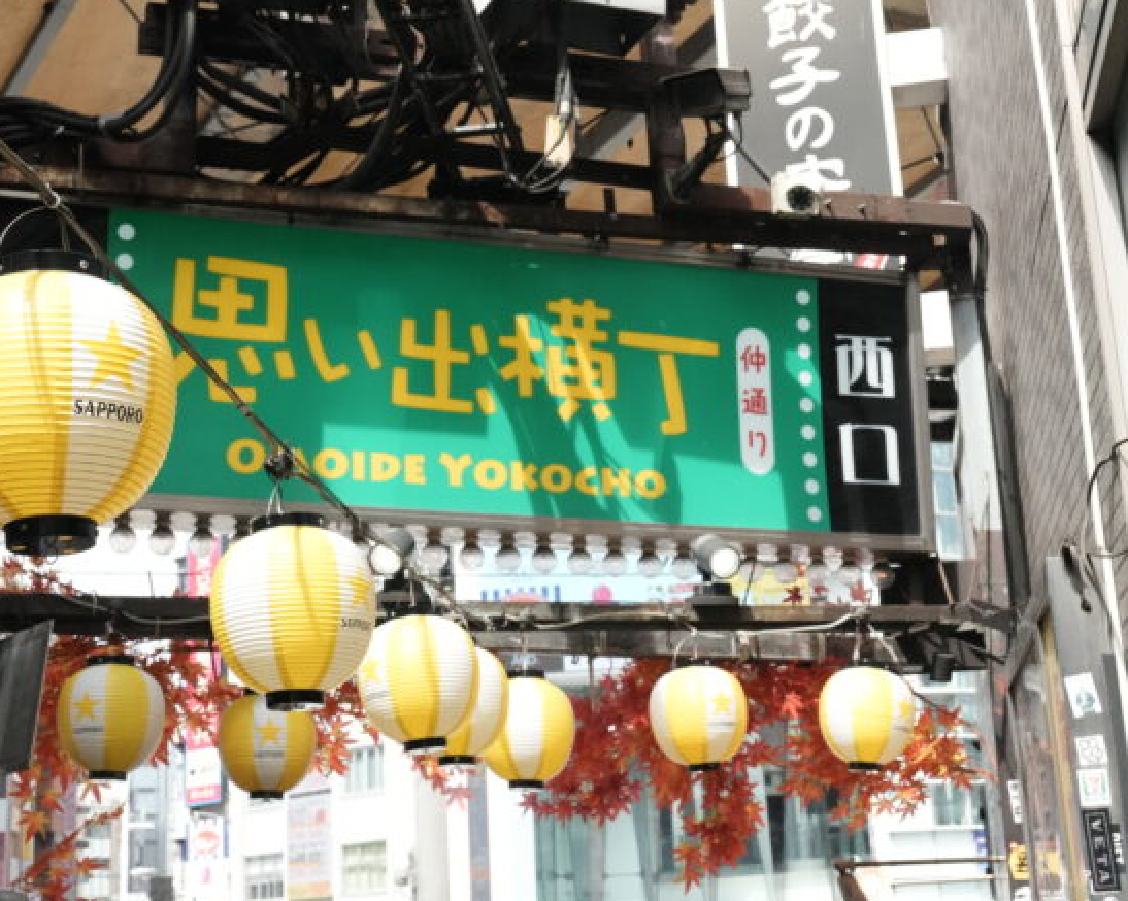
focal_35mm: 58
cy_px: 380
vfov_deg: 26.2
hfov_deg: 32.4
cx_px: 452
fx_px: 1935
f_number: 8
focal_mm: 33
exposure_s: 1/800
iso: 4000
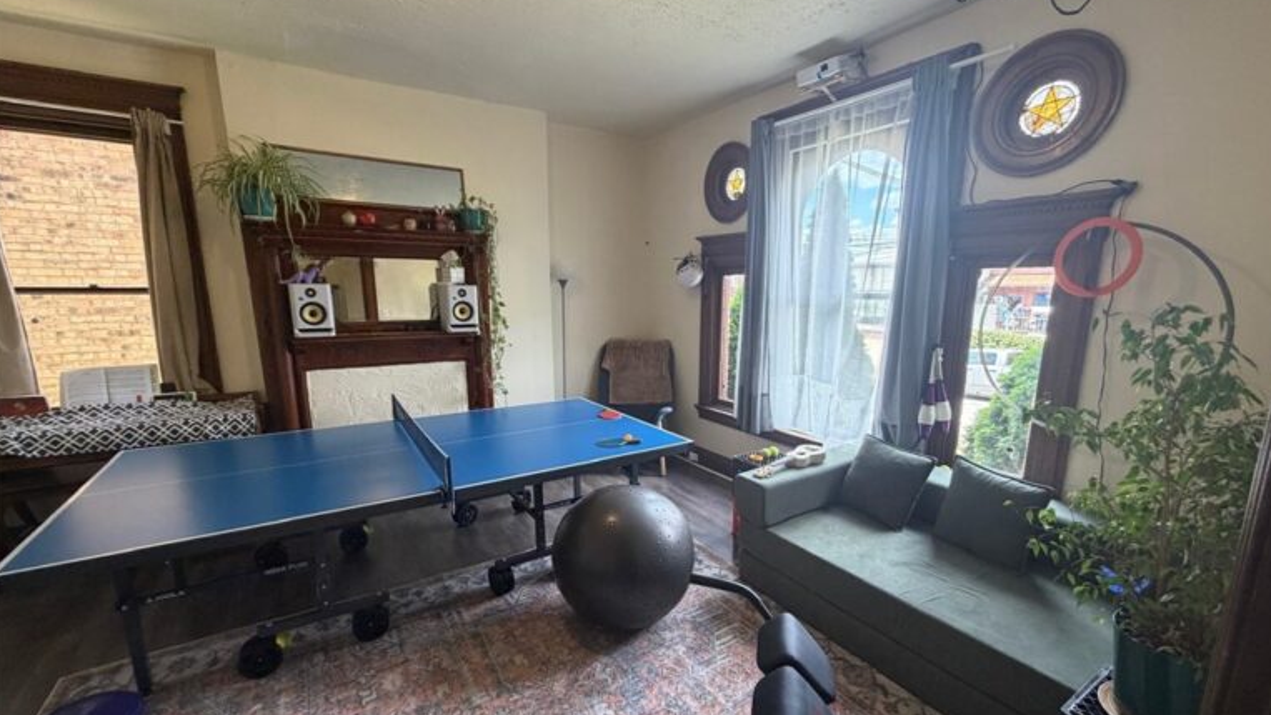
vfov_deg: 66.9
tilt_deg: -11.6
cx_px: 656
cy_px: 395
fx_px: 539
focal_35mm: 16
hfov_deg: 99.3
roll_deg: -0.2
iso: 250
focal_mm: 2.22
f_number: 2.2
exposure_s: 1/120
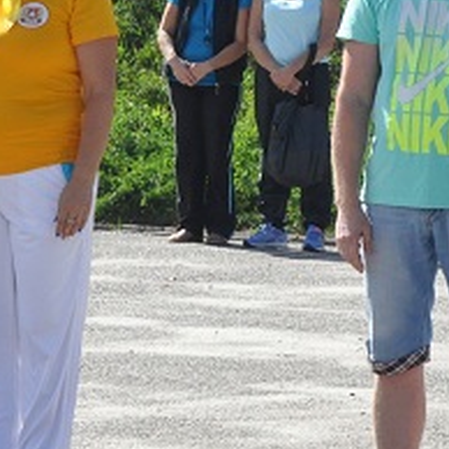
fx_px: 4799
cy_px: 88
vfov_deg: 5.4
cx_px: 981
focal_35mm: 327
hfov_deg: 5.2
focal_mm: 58
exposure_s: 1/1250
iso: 1000
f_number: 9
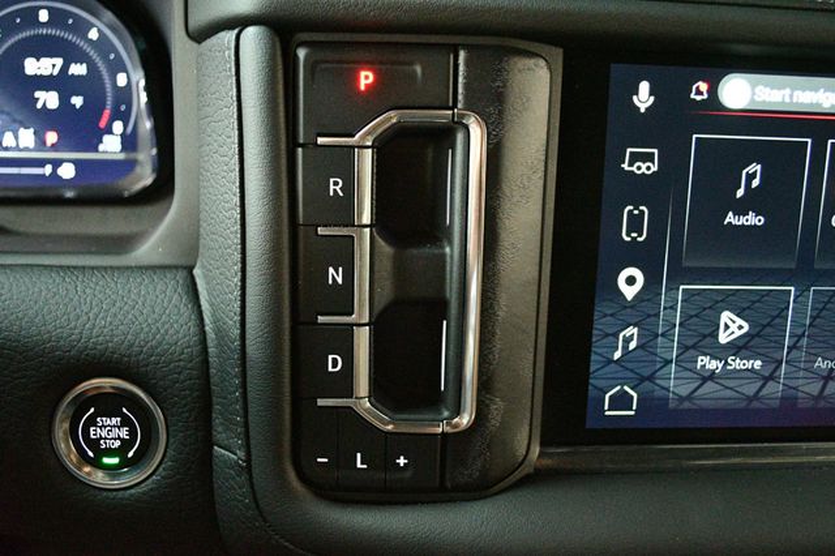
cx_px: 418
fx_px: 835
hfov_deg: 53.2
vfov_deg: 36.8
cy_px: 278
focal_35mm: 36
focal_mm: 24
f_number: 4
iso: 12800
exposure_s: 1/40
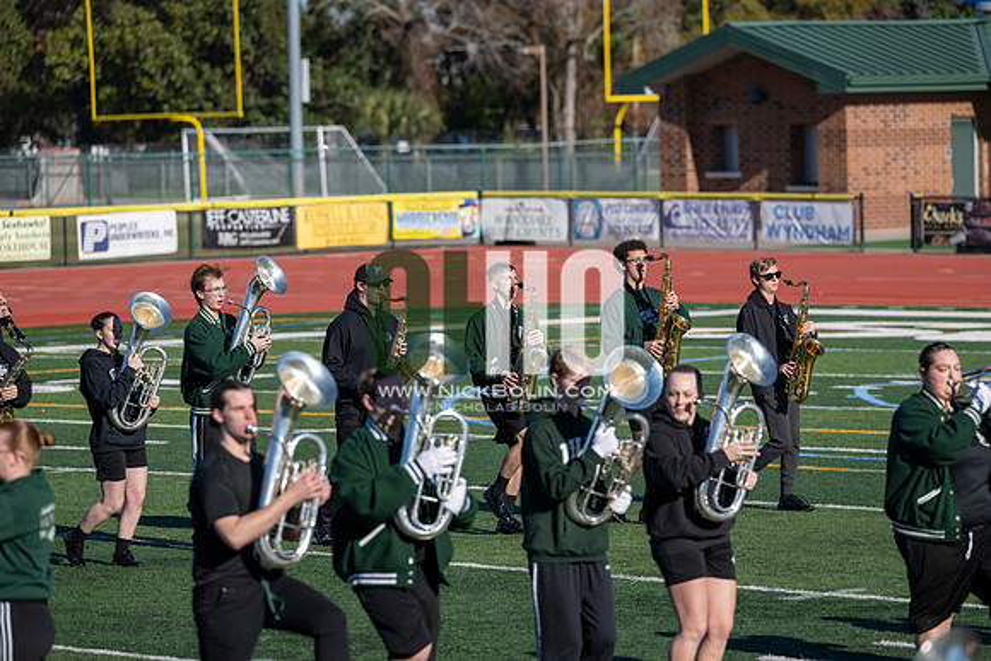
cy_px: 330
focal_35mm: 190
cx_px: 496
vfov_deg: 7.2
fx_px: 5231
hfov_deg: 10.8
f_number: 4
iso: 160
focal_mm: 190
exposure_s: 1/2000
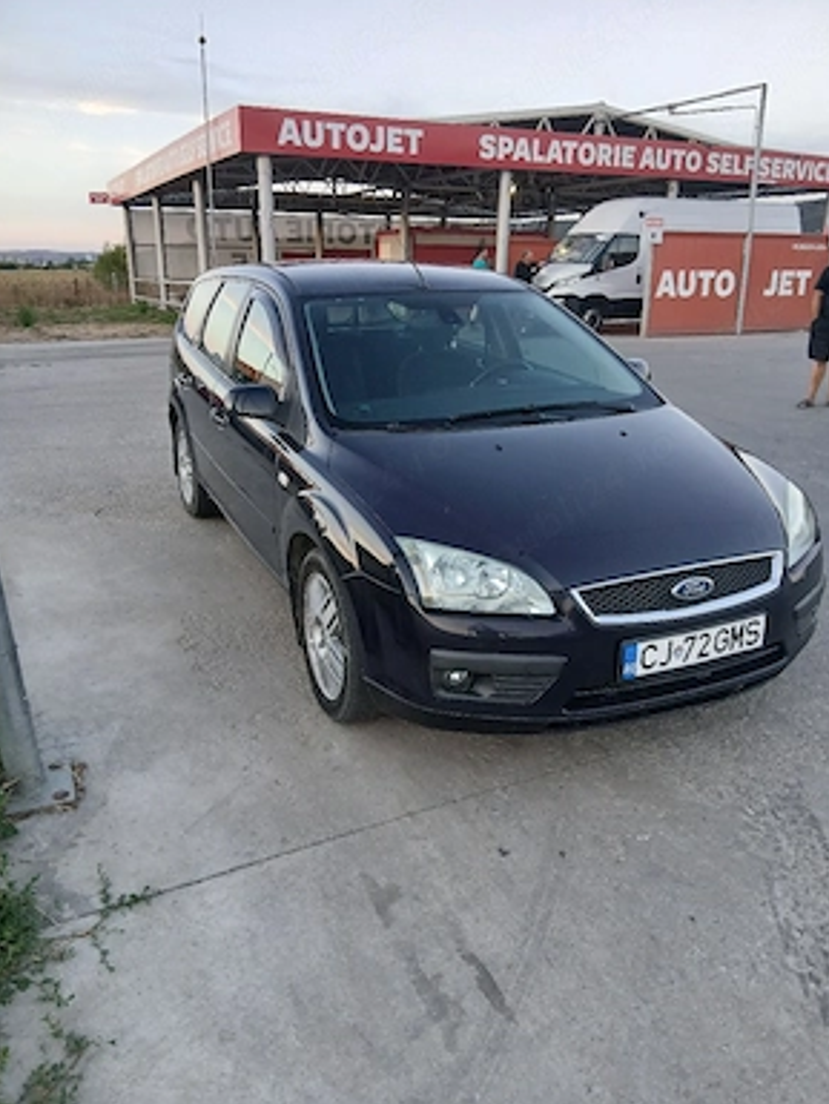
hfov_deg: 51.4
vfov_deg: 65.3
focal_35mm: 27
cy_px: 536
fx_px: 862
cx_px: 416
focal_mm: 3.98
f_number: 1.8
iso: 125
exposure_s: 1/60.2
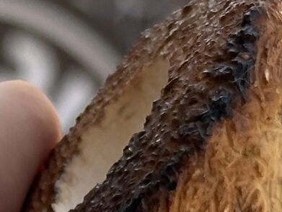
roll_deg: +0.5
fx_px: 2560
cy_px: 418
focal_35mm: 314
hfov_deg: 6.3
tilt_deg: -19.3
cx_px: -12
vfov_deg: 4.7
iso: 64
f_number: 1.78
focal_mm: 6.86
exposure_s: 1/574
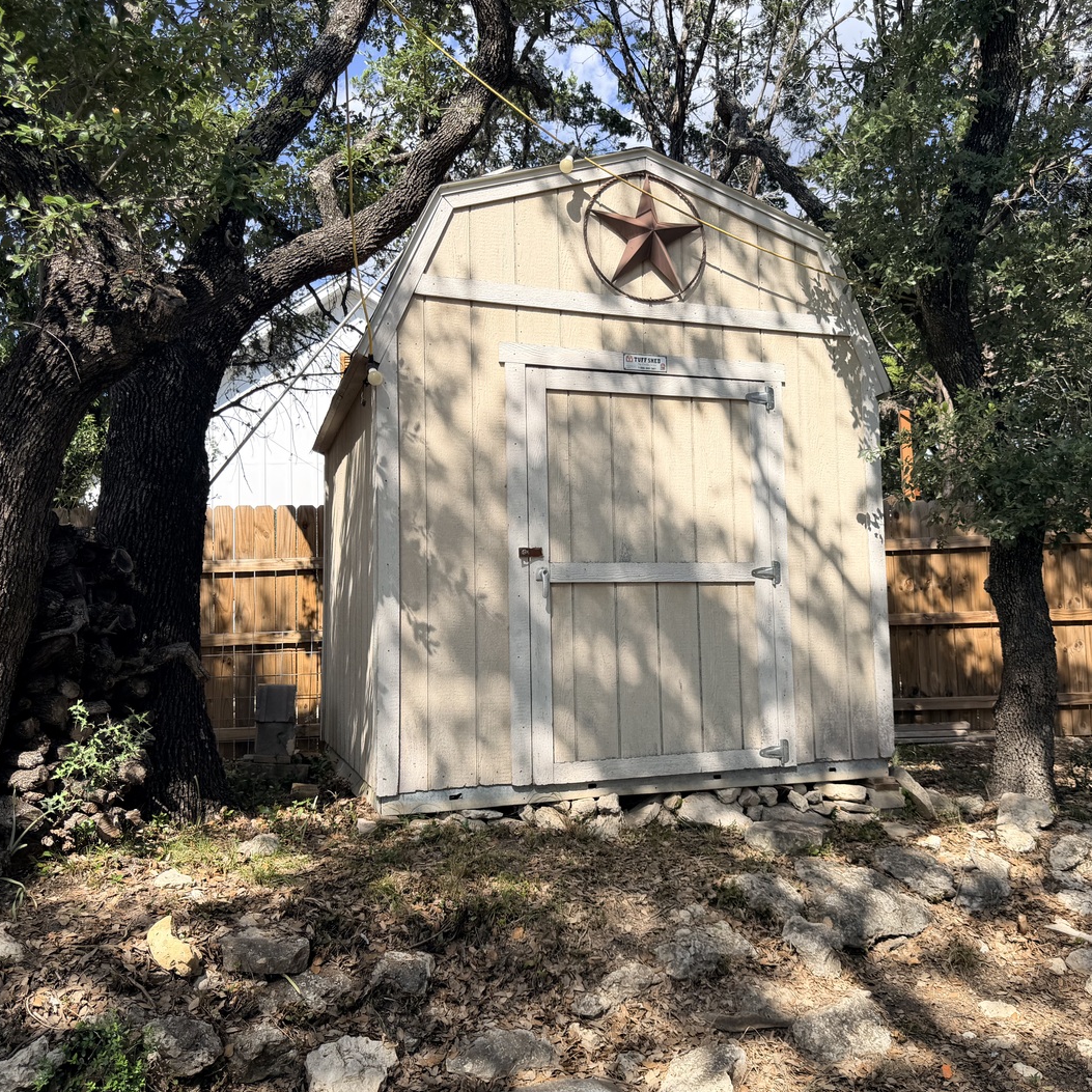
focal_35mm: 29
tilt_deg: +6.3
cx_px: 625
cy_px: 541
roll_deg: +2.2
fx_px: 1035
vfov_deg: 55.6
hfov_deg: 55.4
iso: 80
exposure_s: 1/2370
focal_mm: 6.76
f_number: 1.78
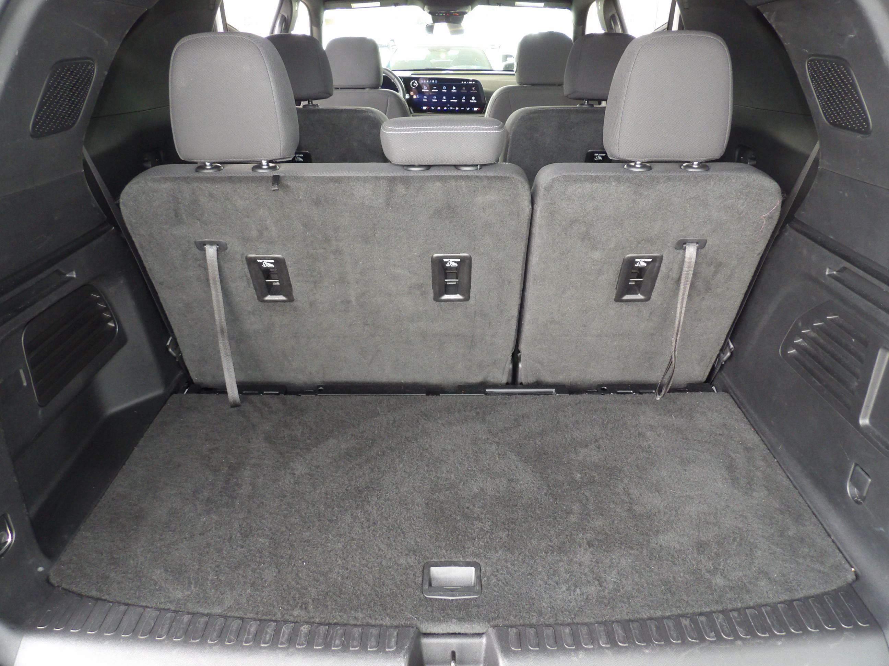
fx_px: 616
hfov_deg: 71.6
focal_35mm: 24
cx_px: 444
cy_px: 333
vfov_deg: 56.8
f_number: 3.2
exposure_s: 1/33
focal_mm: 4.3
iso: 296
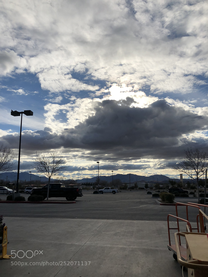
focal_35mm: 28
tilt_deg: +13.5
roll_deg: +0.8
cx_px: 104
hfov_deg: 49.7
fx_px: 224
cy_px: 138
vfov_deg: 63.4
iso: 25
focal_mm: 3.99
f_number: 1.8
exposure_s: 1/9615
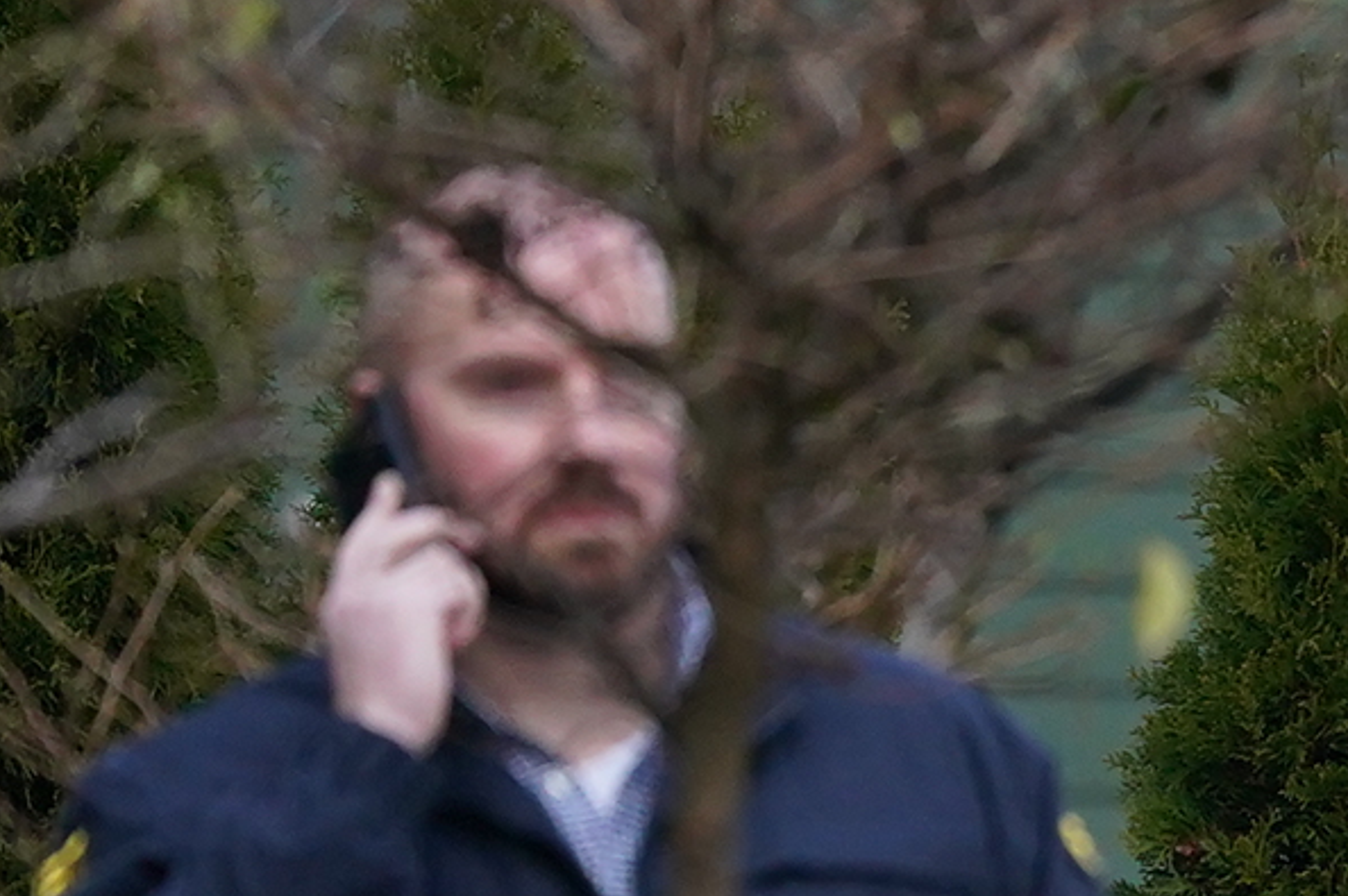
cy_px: 1037
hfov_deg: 1.3
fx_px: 60271
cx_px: 3116
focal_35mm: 1611
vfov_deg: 0.9
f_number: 5.6
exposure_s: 1/320
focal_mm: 318
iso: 1600
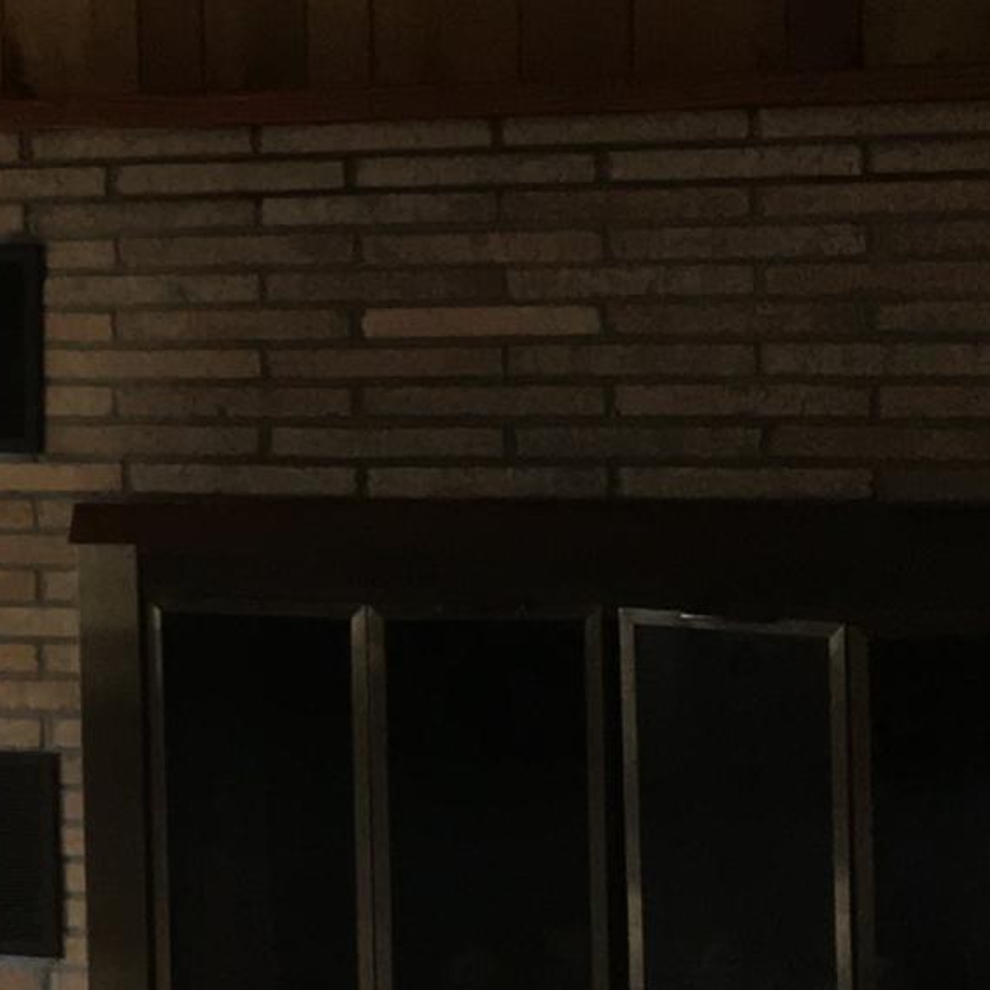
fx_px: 4401
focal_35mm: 136
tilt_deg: -5.3
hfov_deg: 12.0
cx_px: -669
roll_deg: +1.6
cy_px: 457
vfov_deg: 12.8
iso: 100
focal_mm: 4.15
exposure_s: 1/17
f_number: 2.2
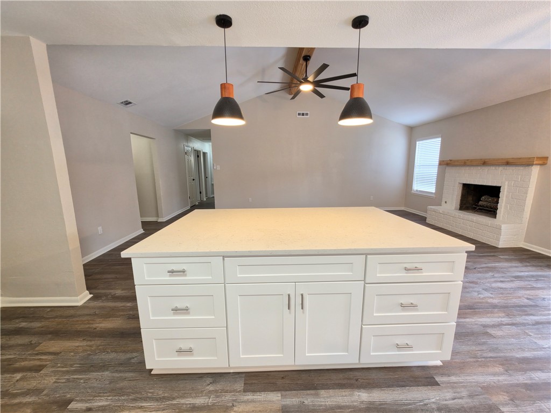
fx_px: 207
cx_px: 276
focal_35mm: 13
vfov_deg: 89.9
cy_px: 206
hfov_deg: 106.2
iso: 160
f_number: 1.9
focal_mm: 2.2
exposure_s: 1/120
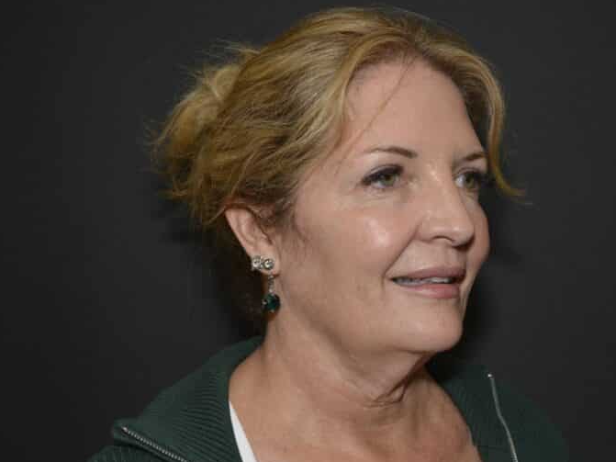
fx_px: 1174
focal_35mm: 66
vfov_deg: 22.2
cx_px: 334
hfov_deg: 29.4
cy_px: 232
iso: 200
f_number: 8
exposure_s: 1/125
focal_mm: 40
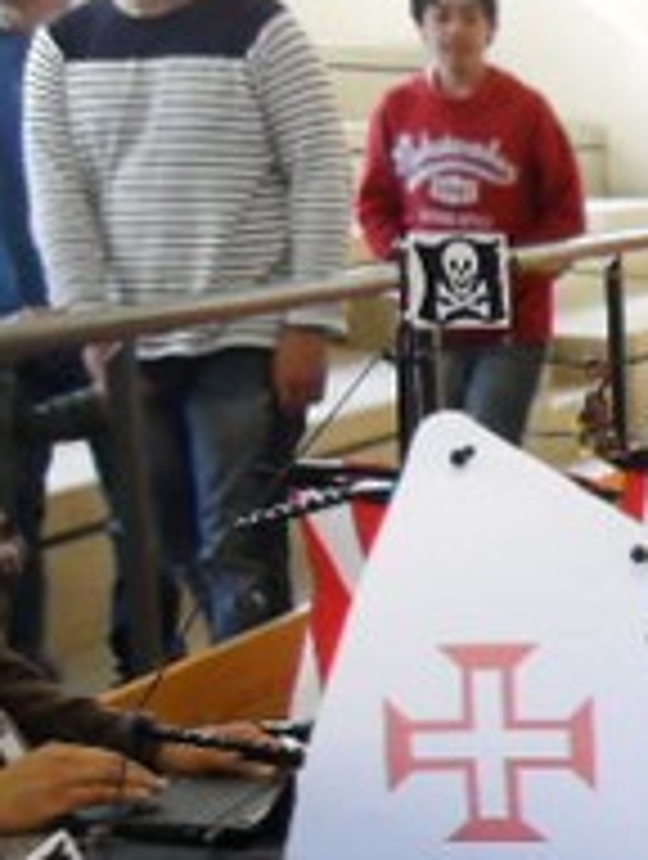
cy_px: 810
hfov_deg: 11.0
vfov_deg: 16.5
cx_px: 1494
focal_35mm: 117
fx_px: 2911
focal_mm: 6
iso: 200
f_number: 2.8
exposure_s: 1/45
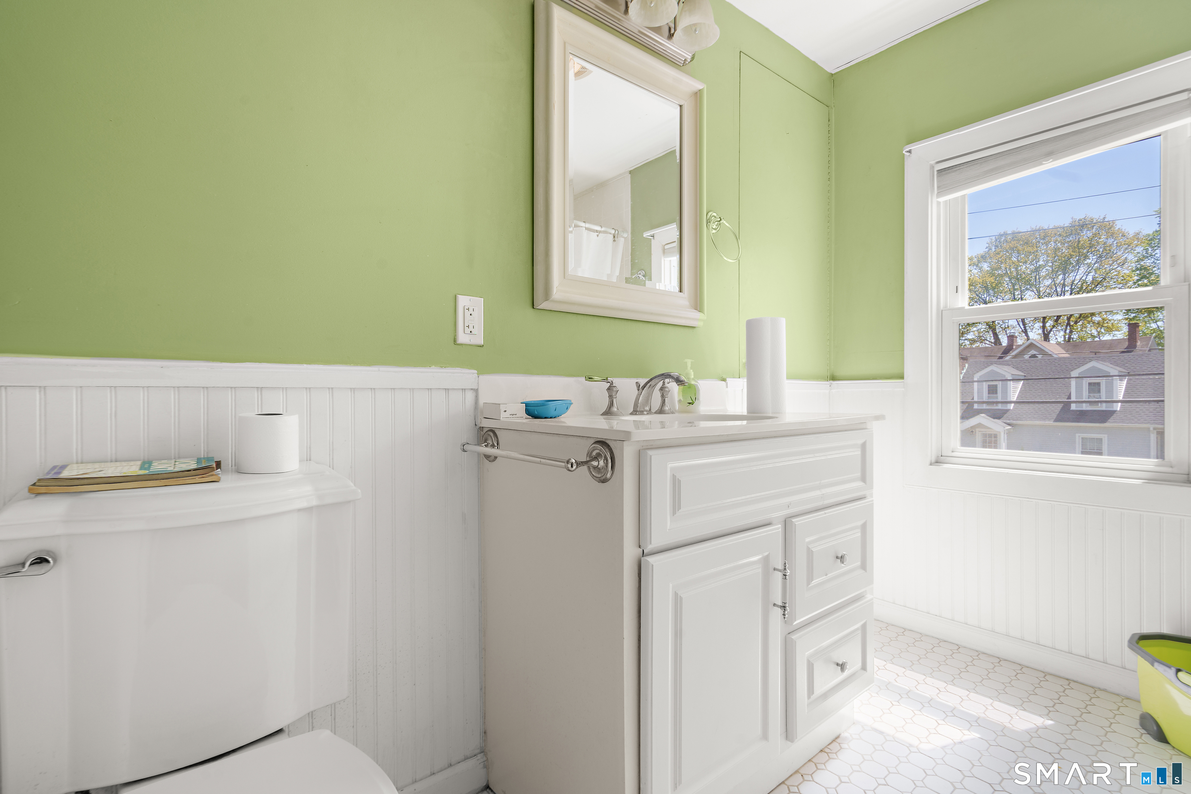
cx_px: 596
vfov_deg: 73.7
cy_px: 397
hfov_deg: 96.7
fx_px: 529
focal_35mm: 16
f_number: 9
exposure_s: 1/3
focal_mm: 16
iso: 200
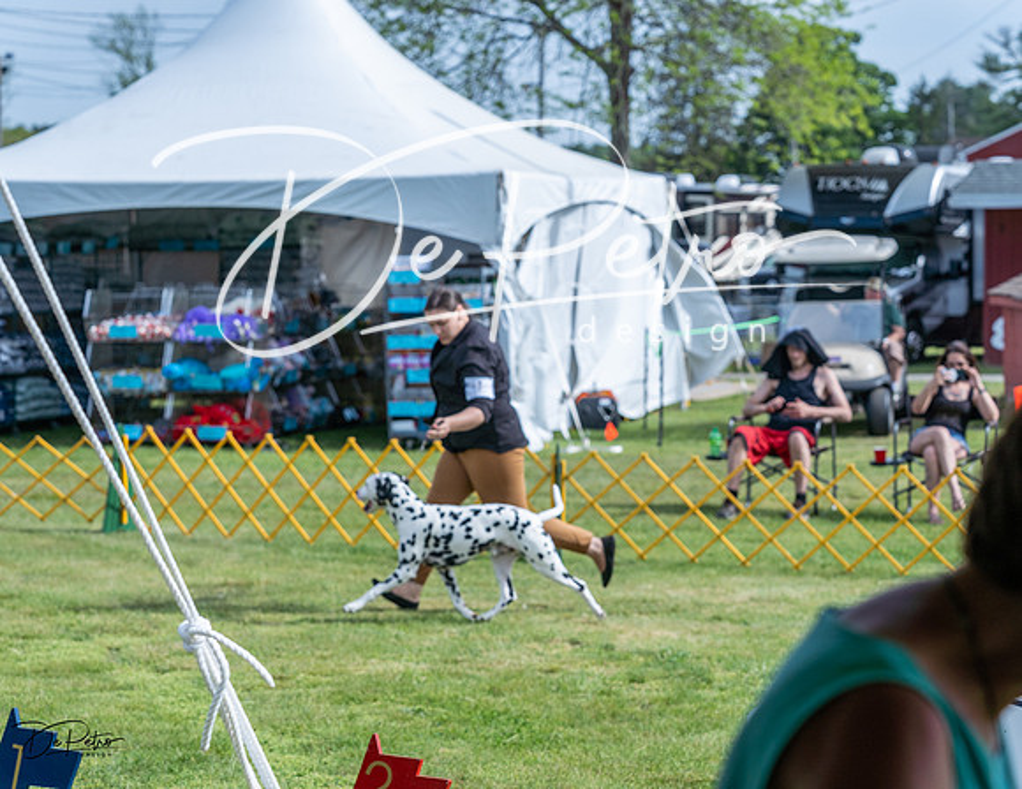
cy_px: 394
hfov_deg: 18.4
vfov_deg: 14.2
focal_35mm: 106
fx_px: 3158
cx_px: 511
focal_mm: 96
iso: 250
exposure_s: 1/1250
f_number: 5.6
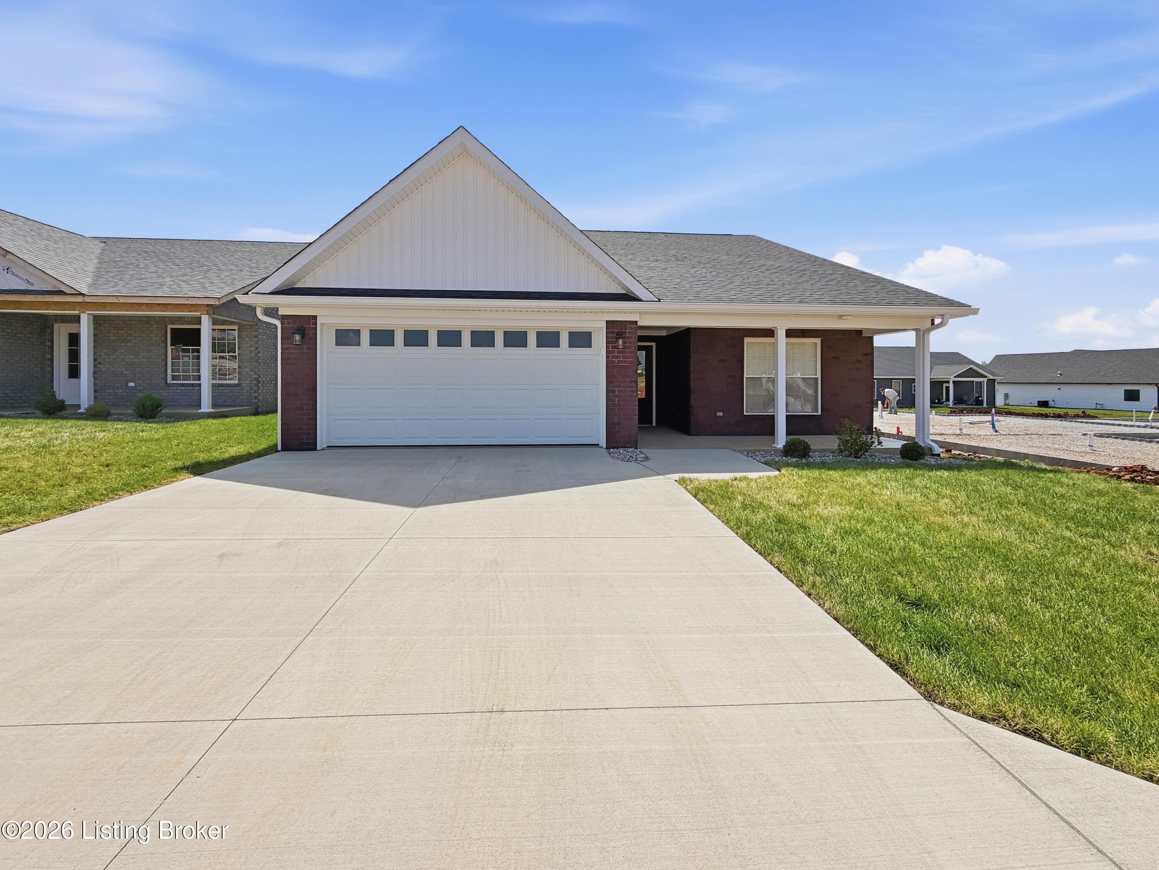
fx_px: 469
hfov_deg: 102.1
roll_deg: +2.0
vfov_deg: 85.7
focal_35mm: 14
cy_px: 435
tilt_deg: -6.8
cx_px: 580
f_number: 2.2
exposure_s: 1/1698
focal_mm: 2.2
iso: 20
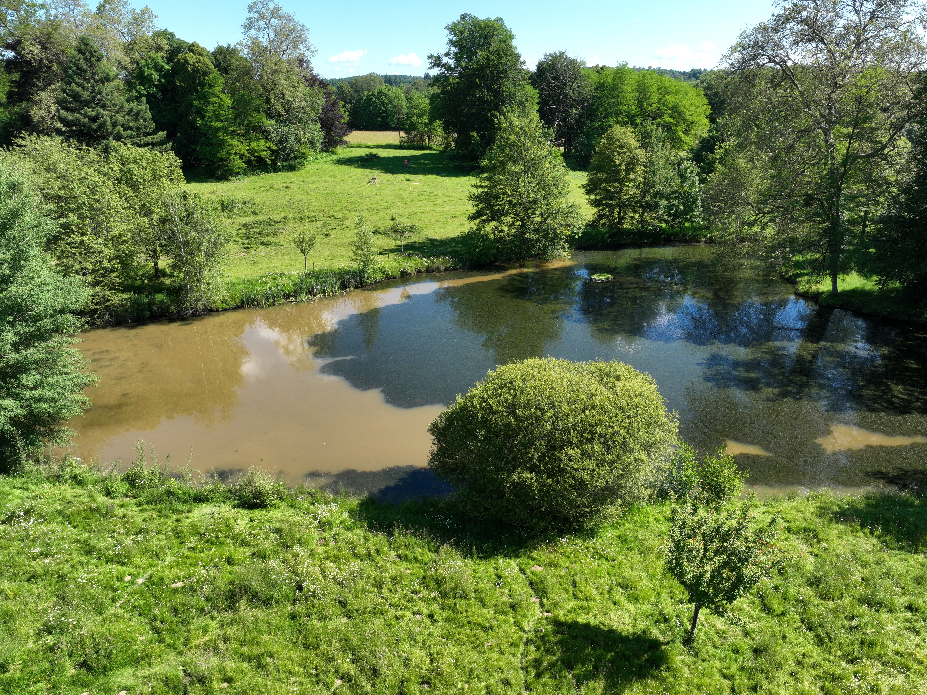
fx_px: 642
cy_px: 348
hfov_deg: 71.6
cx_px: 464
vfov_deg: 56.8
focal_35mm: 24
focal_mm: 12.29
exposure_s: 1/160
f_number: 7.1
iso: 100
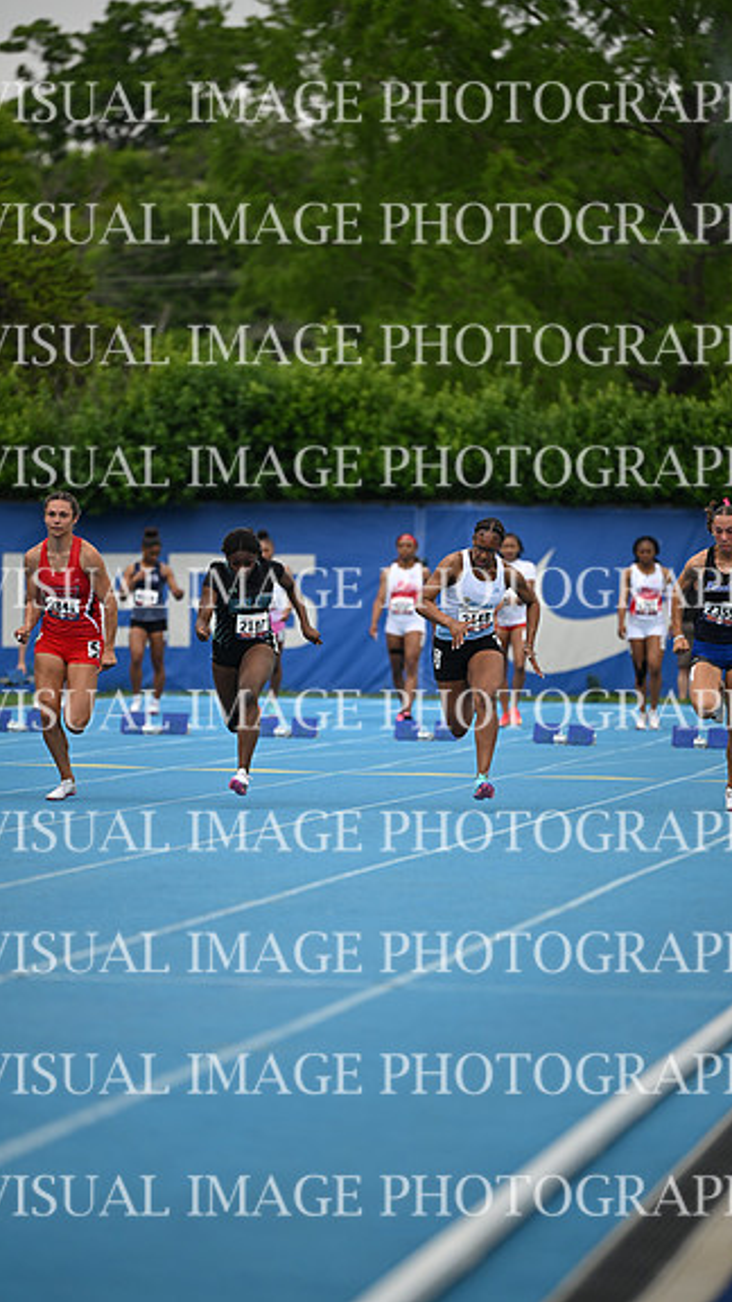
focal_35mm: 211
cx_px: 365
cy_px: 649
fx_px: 7281
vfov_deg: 10.2
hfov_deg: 5.8
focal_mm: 200
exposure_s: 1/3200
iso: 250
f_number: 2.8
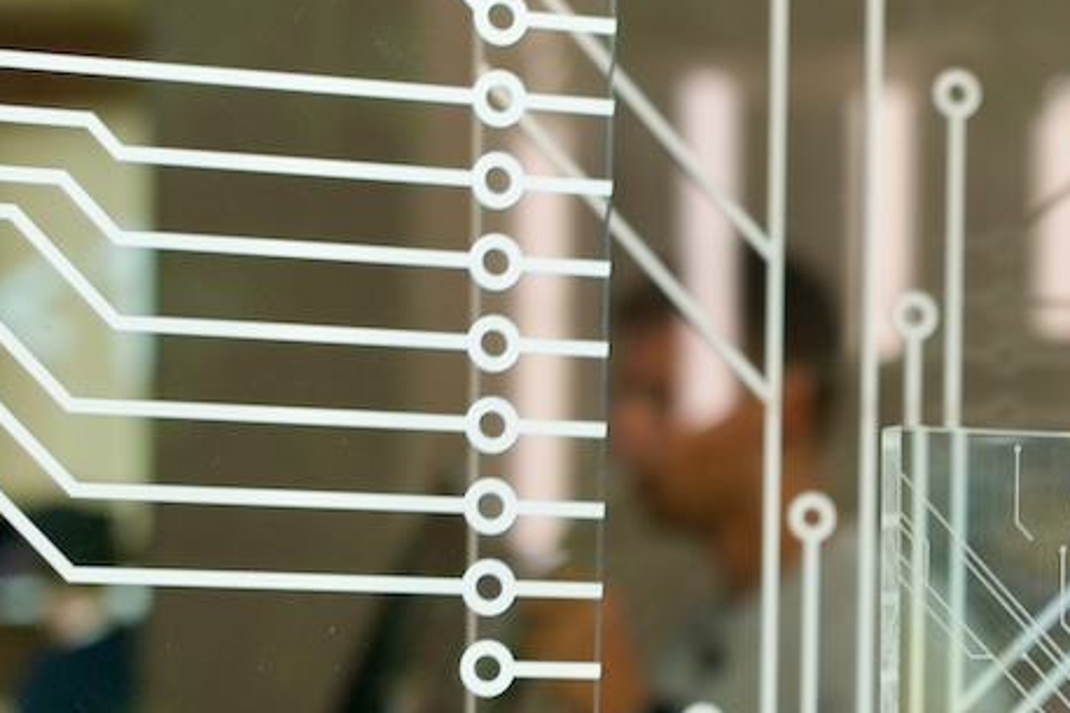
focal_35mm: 131
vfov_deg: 10.3
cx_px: 1191
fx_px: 3892
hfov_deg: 15.2
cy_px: 809
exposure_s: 1/90
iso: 200
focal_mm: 50
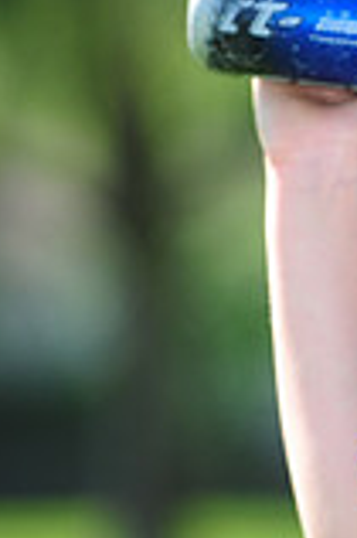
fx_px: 9048
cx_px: 959
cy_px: 24
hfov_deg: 2.2
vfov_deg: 3.4
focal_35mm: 607
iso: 200
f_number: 4.5
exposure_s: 1/500
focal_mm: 165
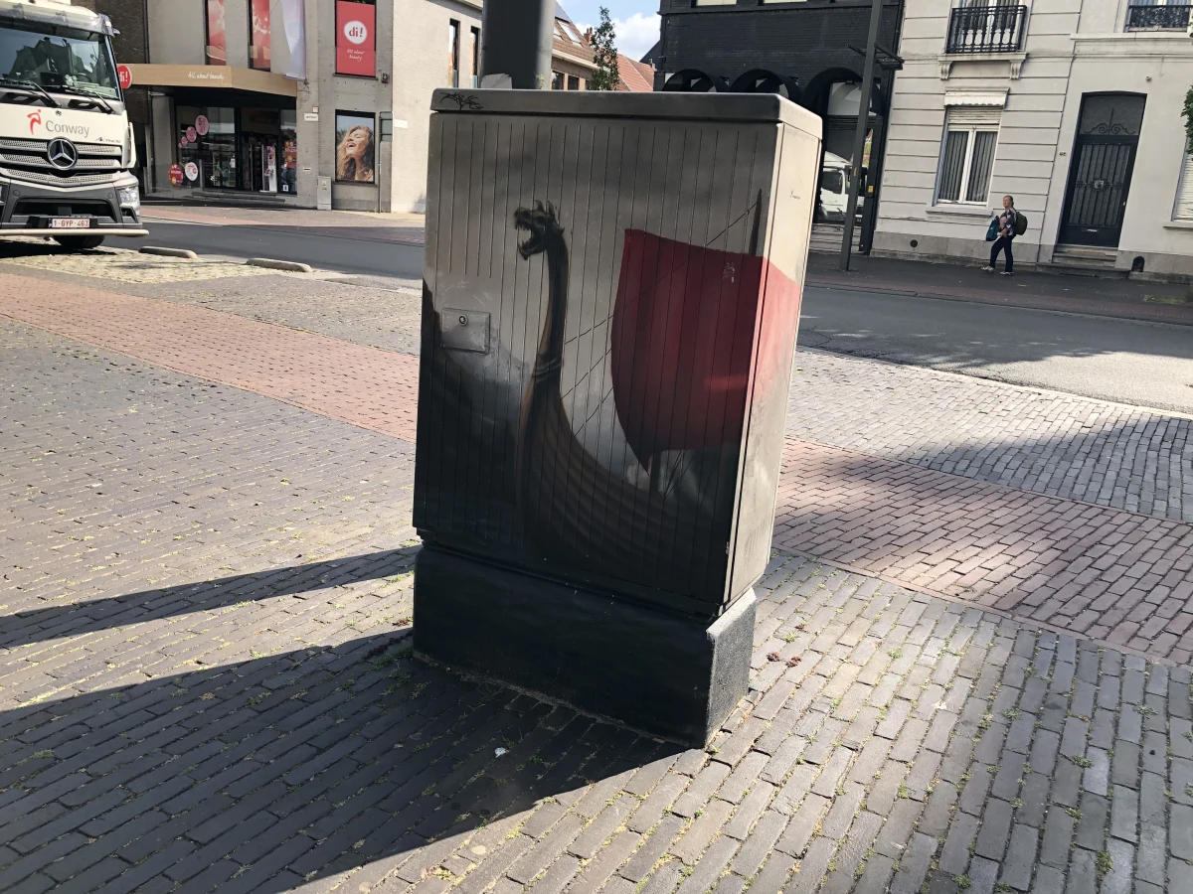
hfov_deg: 63.4
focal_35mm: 28
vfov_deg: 49.7
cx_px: 596
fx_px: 965
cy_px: 447
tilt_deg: -13.6
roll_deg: -3.9
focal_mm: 4
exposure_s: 1/640
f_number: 1.8
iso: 20
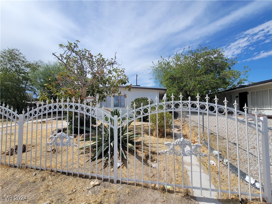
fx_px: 102
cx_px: 136
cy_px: 102
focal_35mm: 13
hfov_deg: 106.2
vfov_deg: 89.9
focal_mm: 2.2
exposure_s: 1/2436
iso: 64
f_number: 2.2
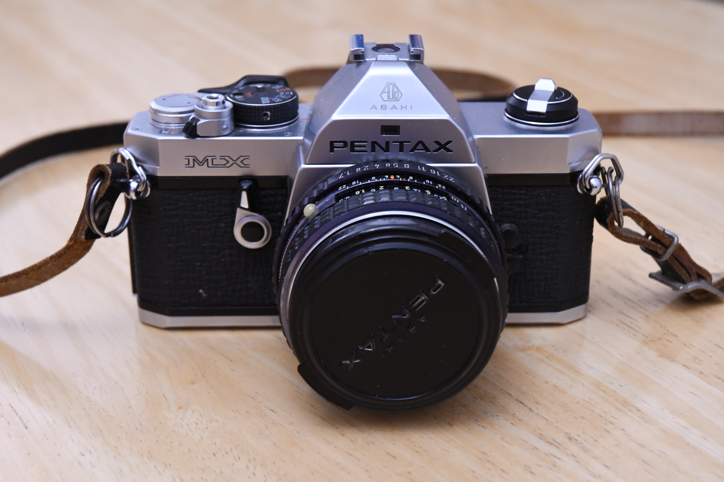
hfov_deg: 29.2
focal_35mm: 69
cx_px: 362
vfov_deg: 19.7
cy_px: 241
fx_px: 1388
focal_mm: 46
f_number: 7.1
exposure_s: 1/20
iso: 2000
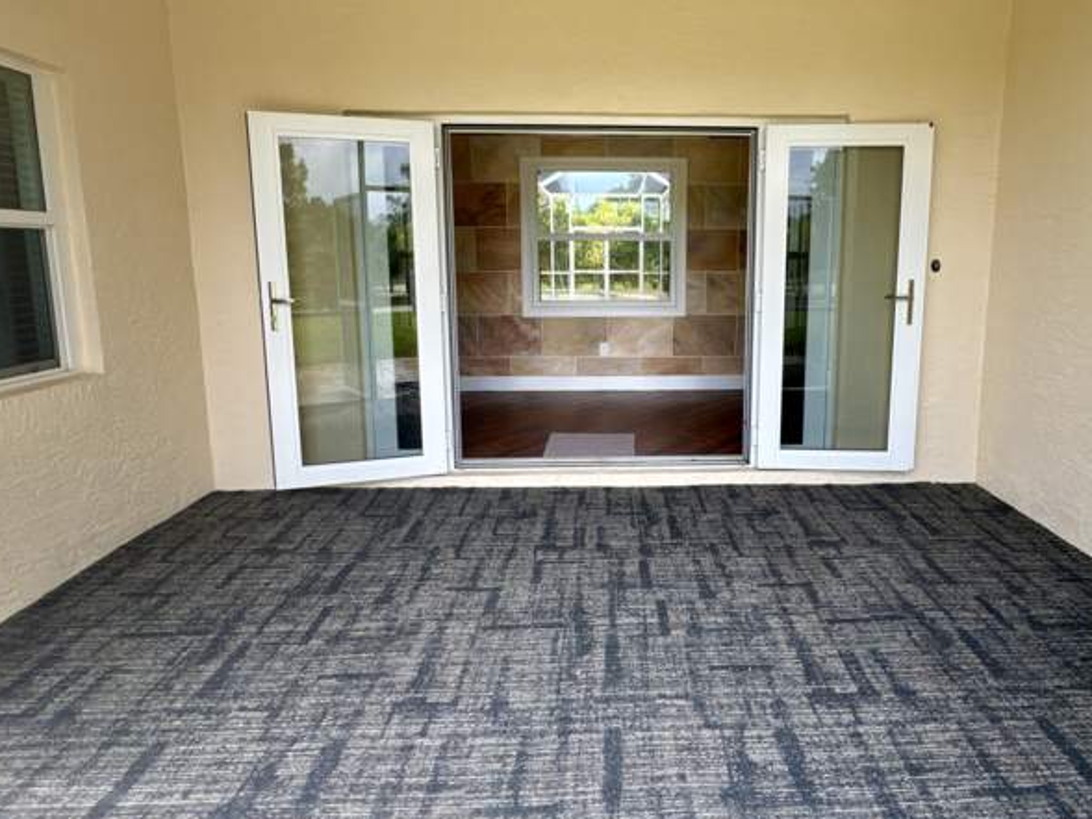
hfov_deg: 84.0
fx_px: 599
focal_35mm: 19
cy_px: 334
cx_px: 632
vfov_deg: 68.1
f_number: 2.2
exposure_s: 1/130
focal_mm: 2.22
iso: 40
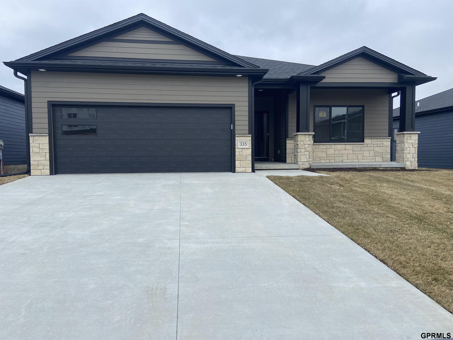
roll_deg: +0.3
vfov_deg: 53.1
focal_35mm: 26
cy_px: 170
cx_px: 226
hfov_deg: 67.3
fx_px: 340
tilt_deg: -2.2
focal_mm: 4.25
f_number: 1.8
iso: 32
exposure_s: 1/1025
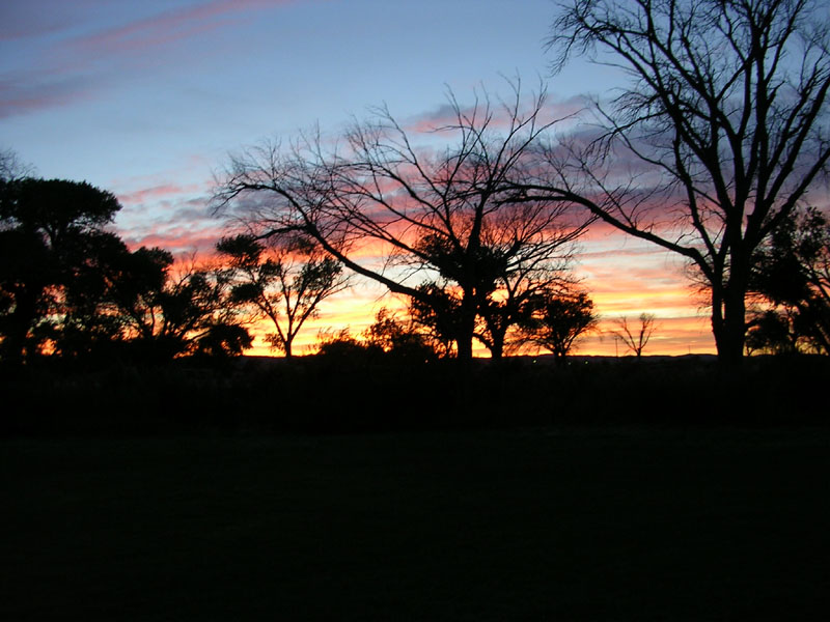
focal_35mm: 38
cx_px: 415
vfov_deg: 37.7
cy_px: 311
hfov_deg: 49.0
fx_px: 911
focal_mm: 5.8
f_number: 2.8
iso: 50
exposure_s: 1/21.4
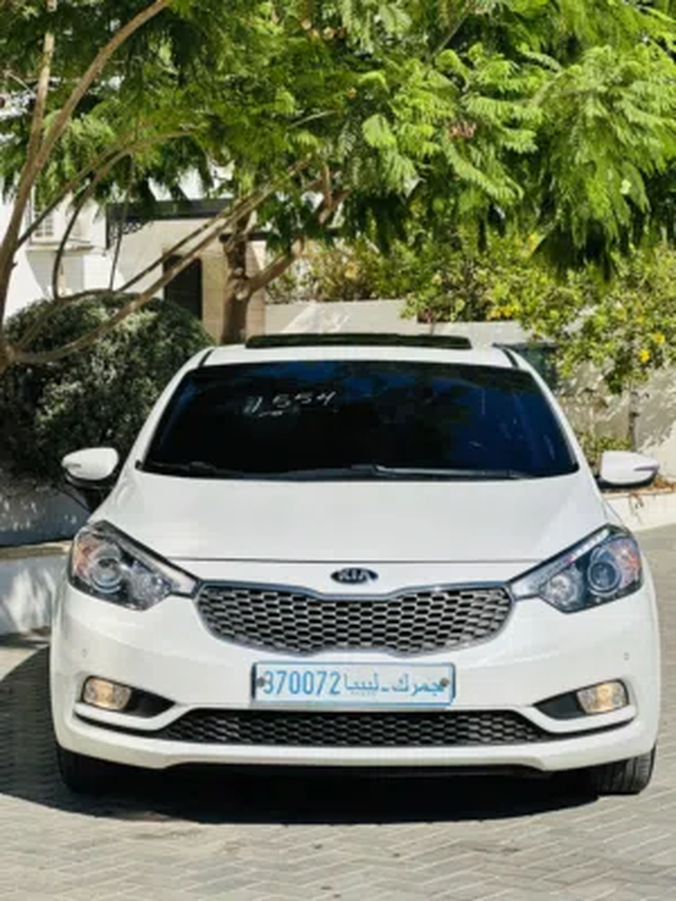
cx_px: 338
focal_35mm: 77
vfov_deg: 25.3
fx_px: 2005
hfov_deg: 19.1
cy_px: 450
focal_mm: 9
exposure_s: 1/1325
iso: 32
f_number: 2.8
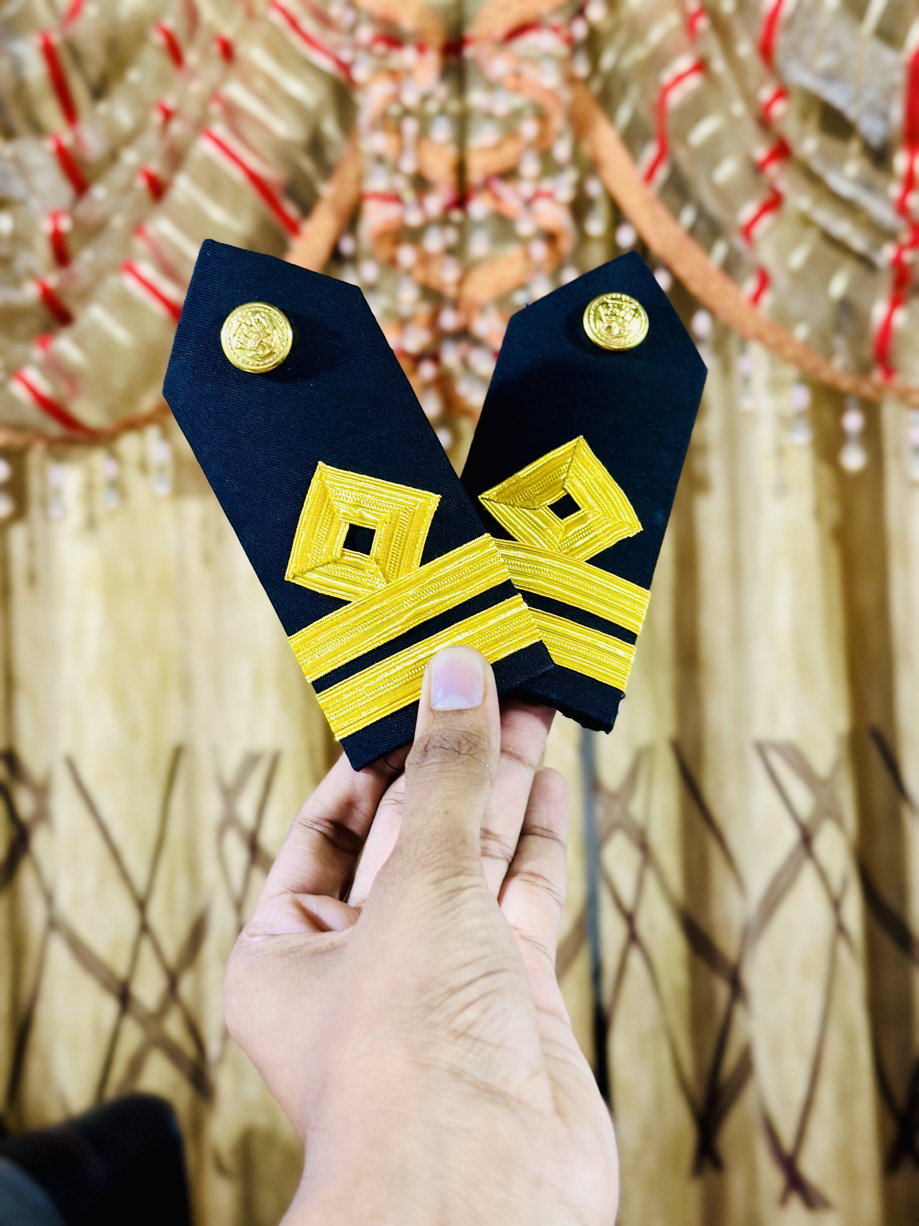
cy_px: 613
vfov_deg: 39.7
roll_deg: +1.7
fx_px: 1699
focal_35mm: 48
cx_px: 460
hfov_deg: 30.3
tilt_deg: -0.8
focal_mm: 6.86
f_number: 1.78
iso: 320
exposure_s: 1/34
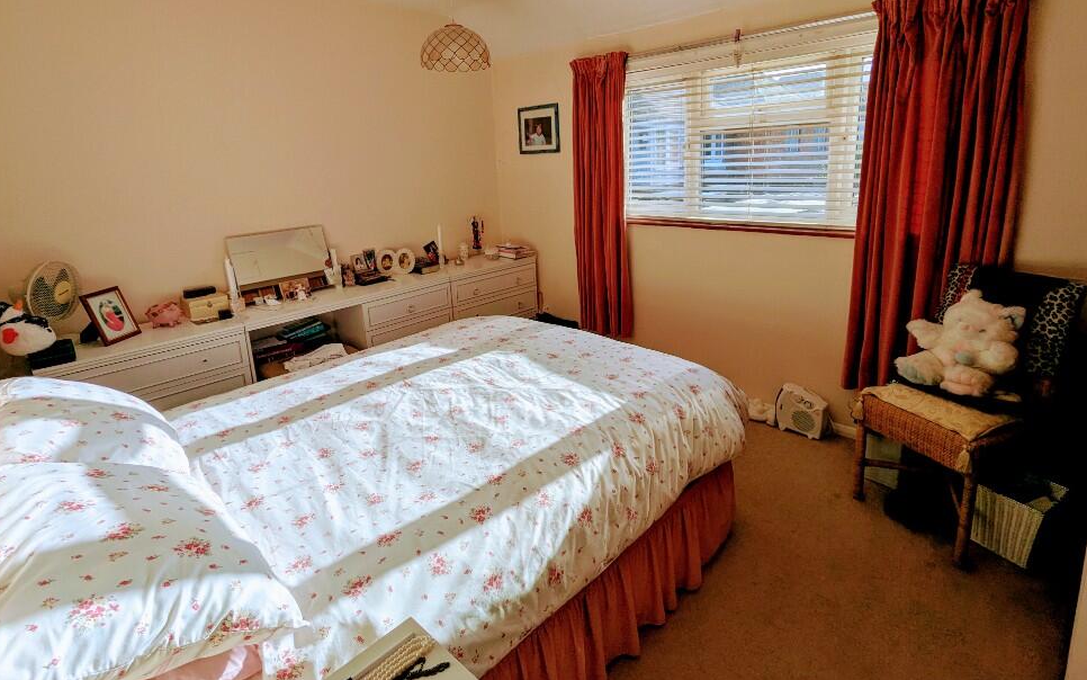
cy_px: 270
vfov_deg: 64.4
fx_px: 533
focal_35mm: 18
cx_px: 547
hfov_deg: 91.1
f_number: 2.2
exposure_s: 1/861
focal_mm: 2.35
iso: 48
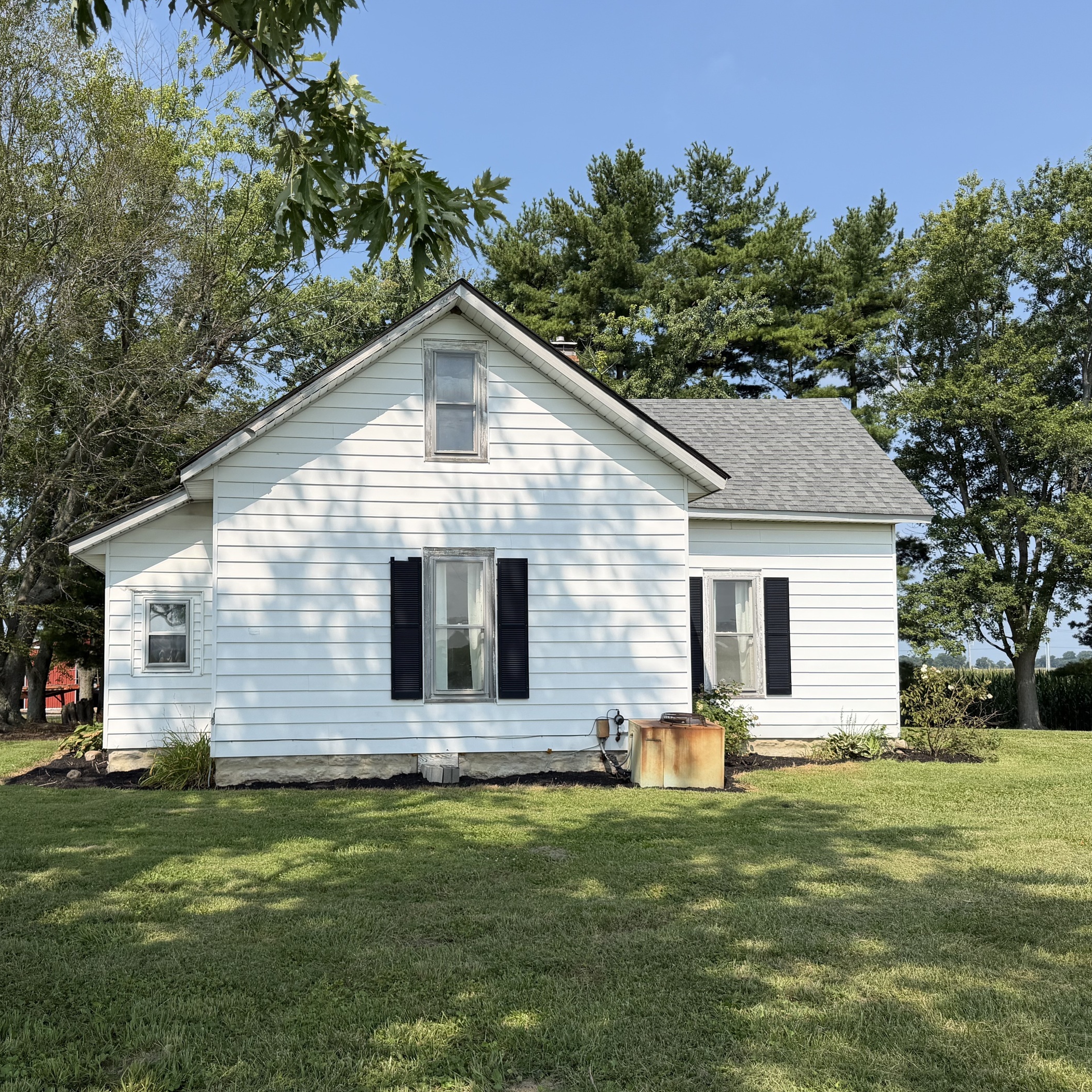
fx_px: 1106
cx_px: 430
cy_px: 594
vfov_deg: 52.5
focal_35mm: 31
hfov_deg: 52.1
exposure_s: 1/4167
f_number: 1.78
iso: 80
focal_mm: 6.76
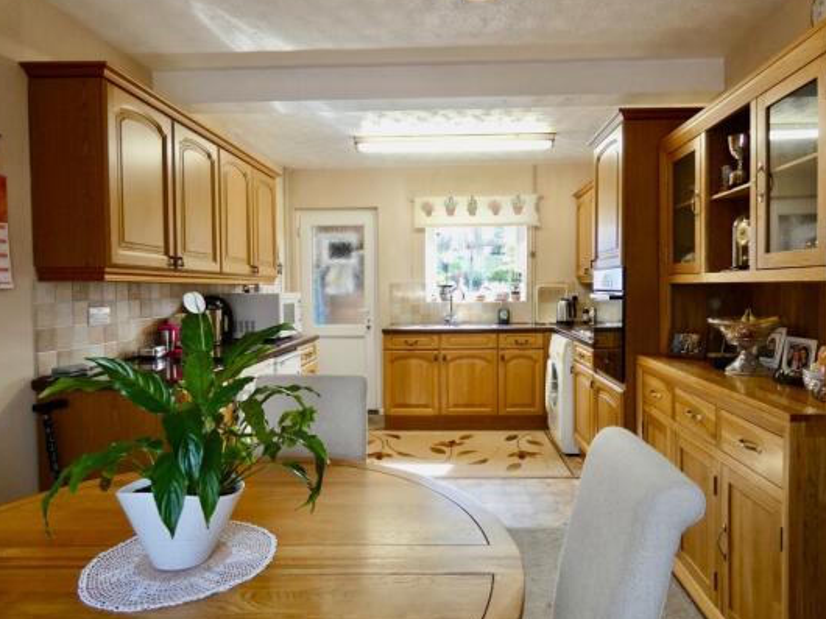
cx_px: 437
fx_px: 525
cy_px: 319
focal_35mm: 22
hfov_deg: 76.3
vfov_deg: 61.0
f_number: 2.8
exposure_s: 1/60
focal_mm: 3.6
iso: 100
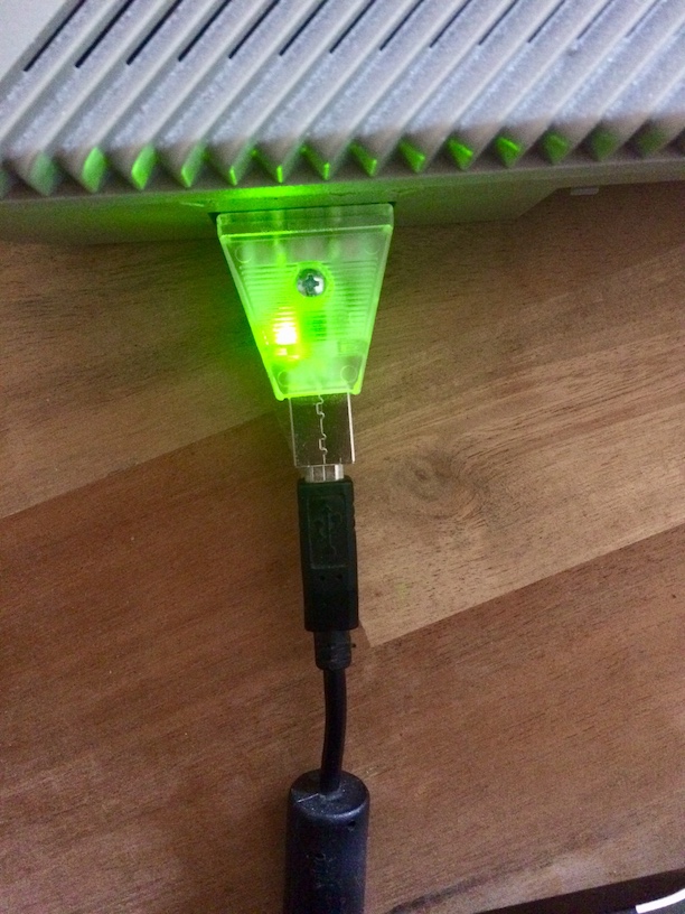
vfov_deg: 61.7
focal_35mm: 29
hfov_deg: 48.2
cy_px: 457
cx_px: 342
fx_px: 765
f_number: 2.2
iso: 500
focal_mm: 4.15
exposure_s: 1/17
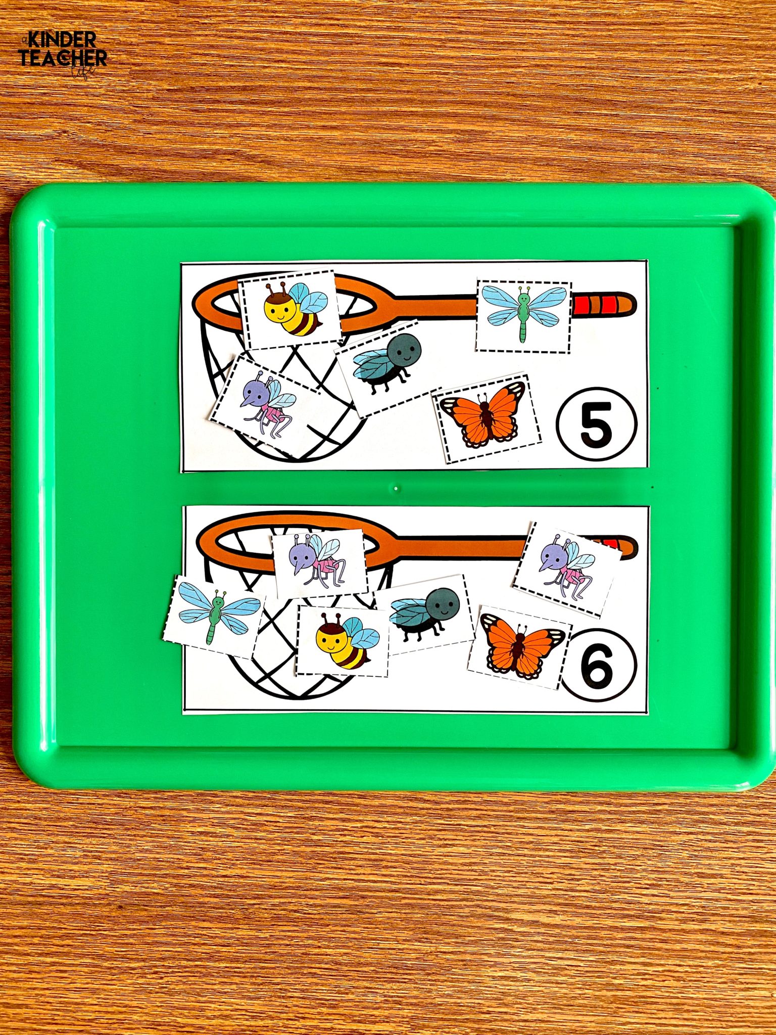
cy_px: 518
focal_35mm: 26
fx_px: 777
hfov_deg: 53.1
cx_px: 388
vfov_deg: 67.3
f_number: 1.8
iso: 125
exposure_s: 1/69
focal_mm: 4.25
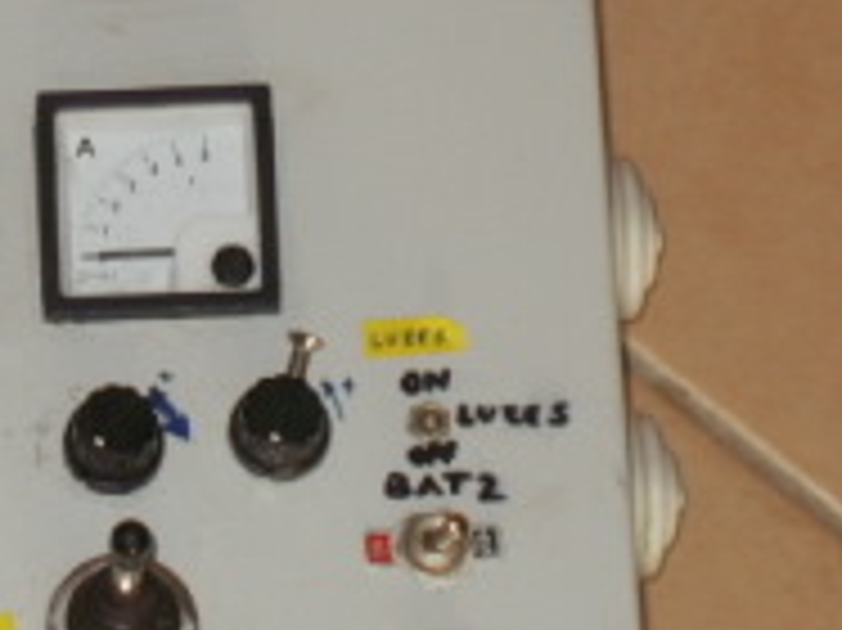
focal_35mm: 219
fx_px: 5324
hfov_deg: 8.9
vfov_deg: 6.8
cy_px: 234
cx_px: -194
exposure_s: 1/40
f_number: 4.6
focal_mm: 11.2
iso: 125
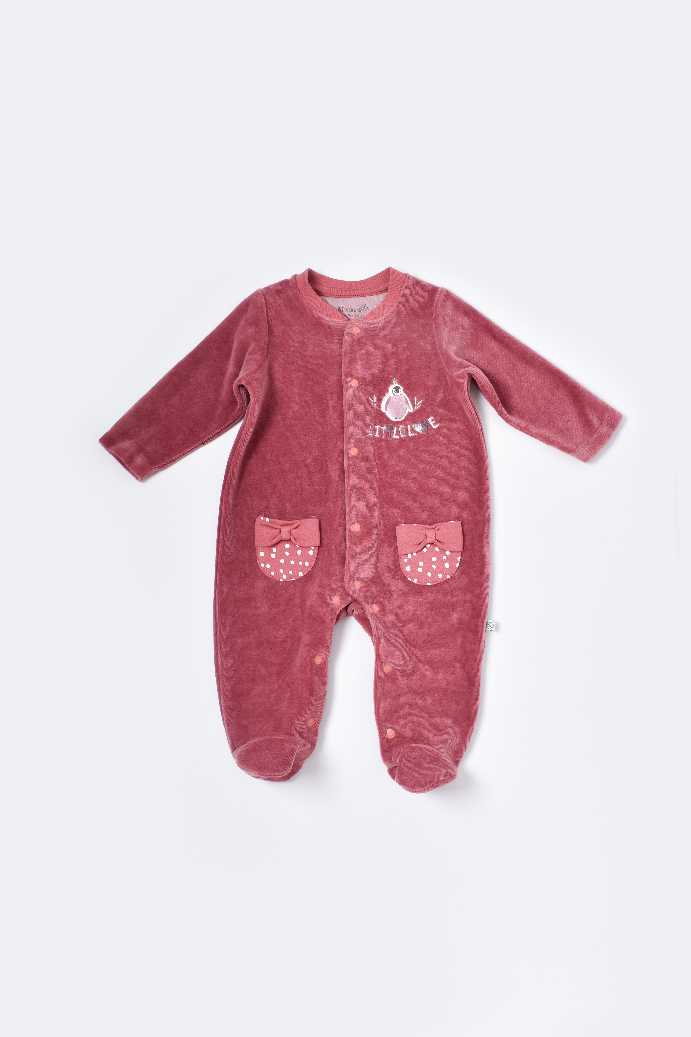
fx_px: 993
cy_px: 518
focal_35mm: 34
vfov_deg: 55.1
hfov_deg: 38.4
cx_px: 346
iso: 100
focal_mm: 23
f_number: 11
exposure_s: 1/125
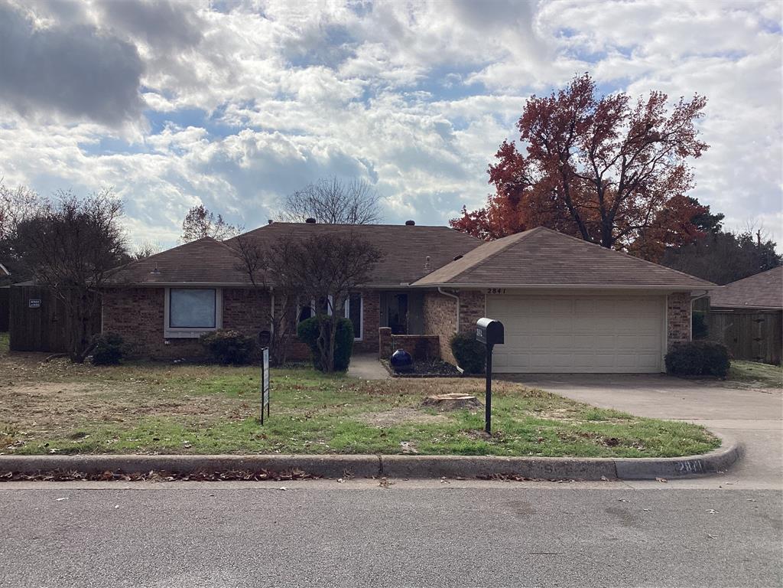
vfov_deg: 45.4
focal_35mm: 31
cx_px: 392
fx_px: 701
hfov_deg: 58.4
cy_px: 294
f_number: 2.4
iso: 25
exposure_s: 1/3021
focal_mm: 3.3
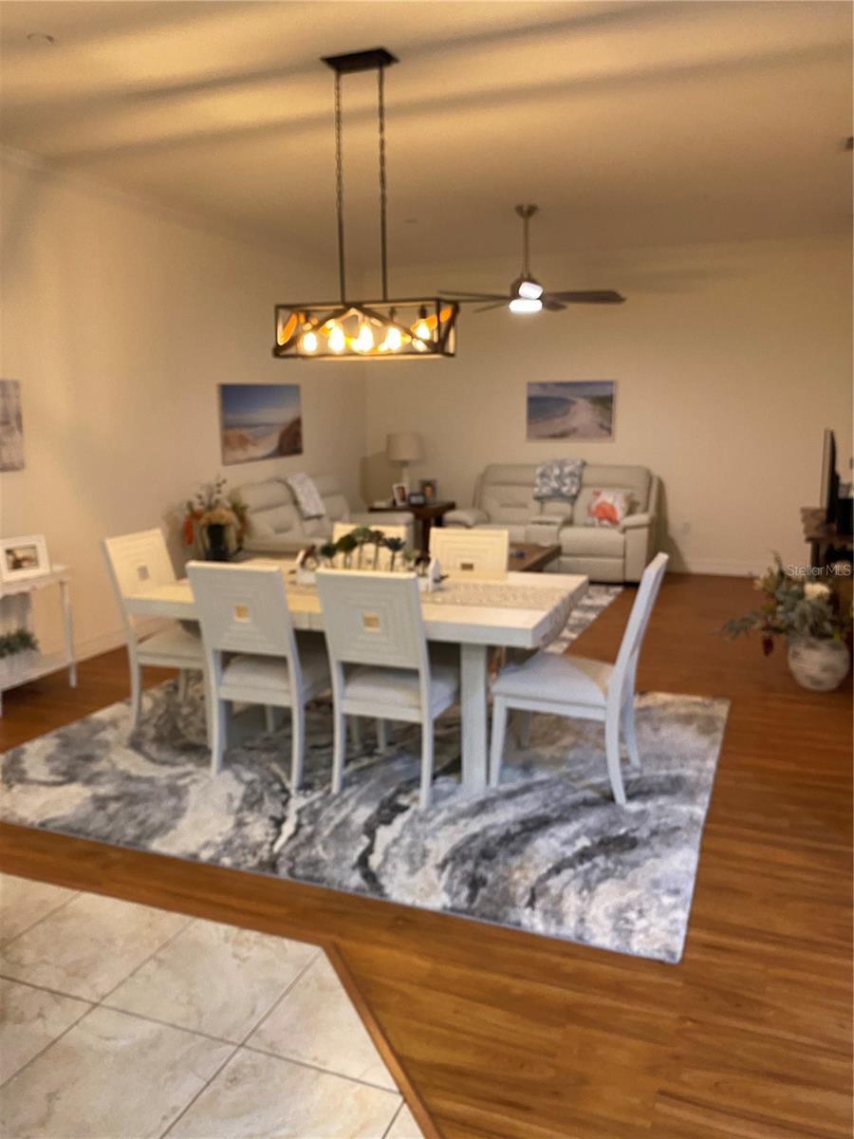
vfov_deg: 67.3
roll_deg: +0.4
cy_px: 570
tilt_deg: -9.2
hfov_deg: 53.1
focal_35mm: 26
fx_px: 855
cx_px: 427
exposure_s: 1/30
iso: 500
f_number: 1.8
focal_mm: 4.25
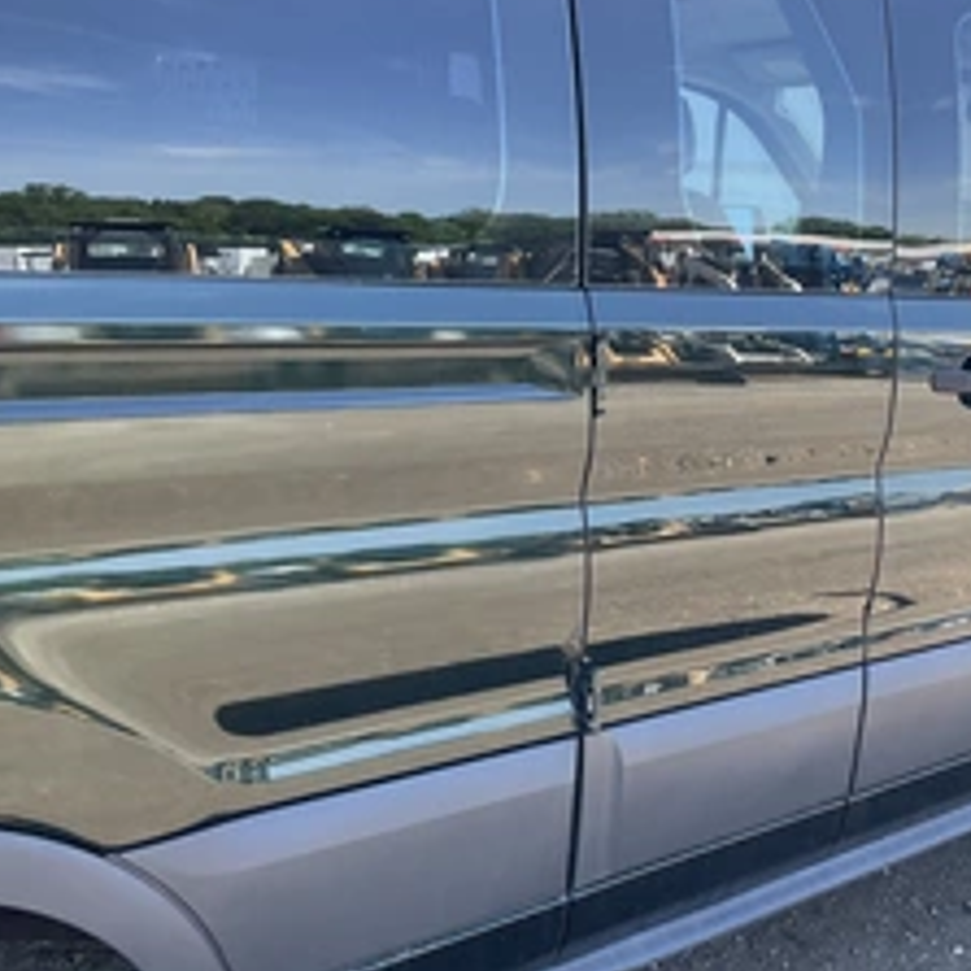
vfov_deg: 36.8
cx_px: 657
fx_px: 1460
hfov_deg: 36.4
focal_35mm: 46
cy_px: 514
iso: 25
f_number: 1.8
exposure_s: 1/172
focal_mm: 3
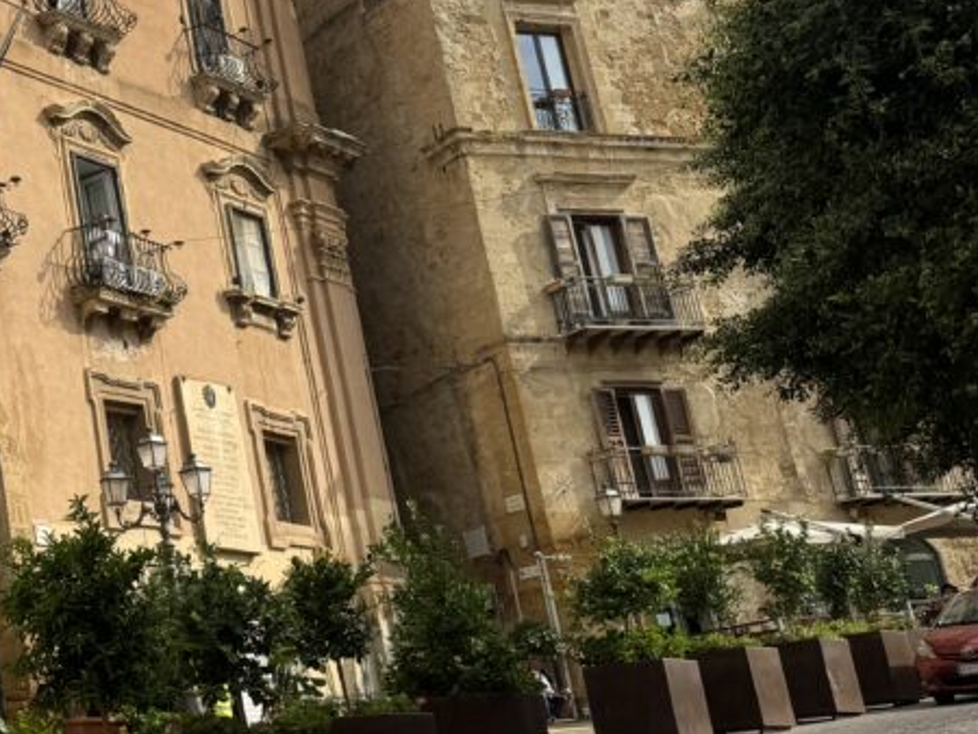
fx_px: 1809
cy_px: 202
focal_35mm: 64
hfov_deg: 26.0
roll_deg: +4.7
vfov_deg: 22.8
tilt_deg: +19.0
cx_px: -280
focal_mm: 6.86
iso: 80
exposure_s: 1/3802
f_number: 1.78
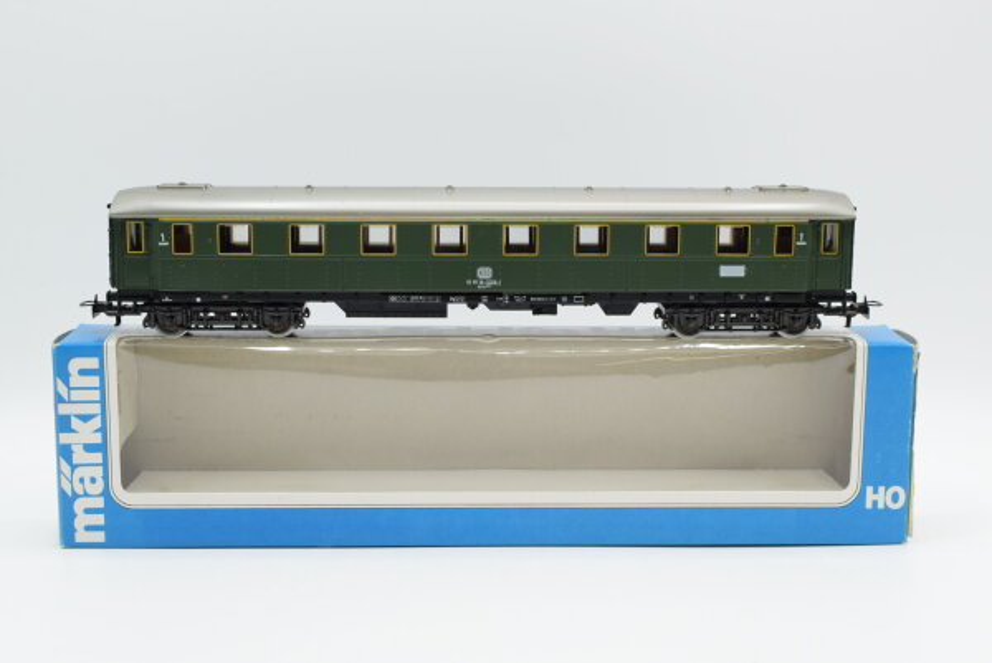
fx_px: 1448
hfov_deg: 37.8
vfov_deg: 25.8
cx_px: 496
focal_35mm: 52
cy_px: 332
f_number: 8
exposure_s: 1/200
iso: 400
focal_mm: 35
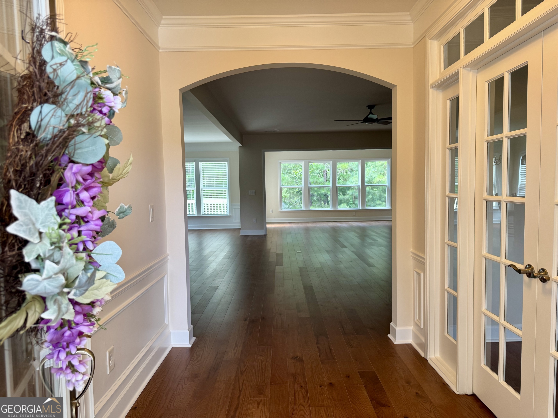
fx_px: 387
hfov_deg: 71.6
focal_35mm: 24
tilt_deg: -3.7
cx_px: 279
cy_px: 209
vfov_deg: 56.8
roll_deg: +0.8
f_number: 1.78
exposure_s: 1/120
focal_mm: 6.76
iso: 160
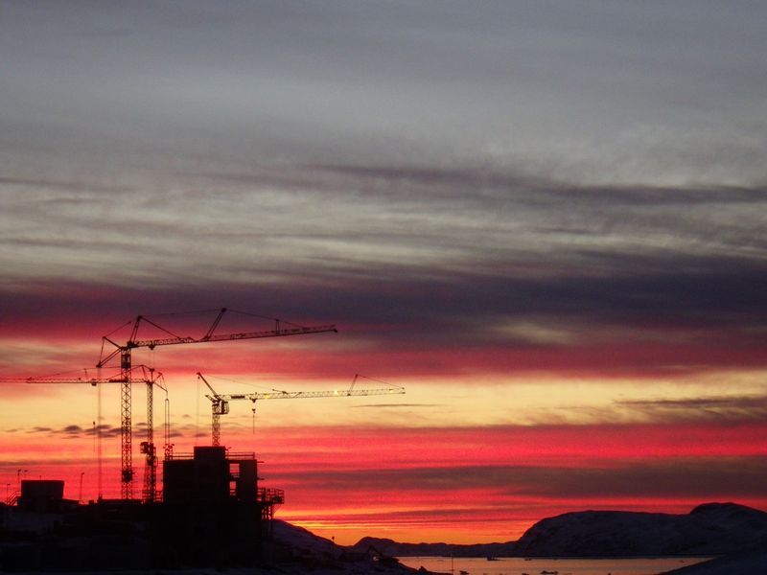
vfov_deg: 10.6
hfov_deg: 14.1
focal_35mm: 140
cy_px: 288
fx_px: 3102
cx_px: 384
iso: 500
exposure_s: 1/125
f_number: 5.5
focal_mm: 25
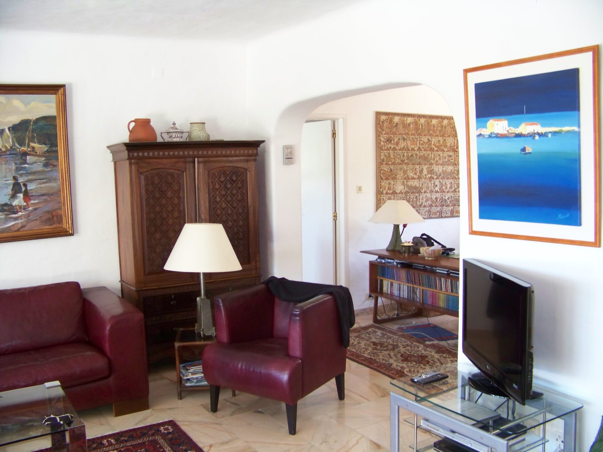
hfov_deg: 51.4
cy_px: 226
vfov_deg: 39.7
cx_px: 302
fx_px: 627
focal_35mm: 36
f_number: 2.8
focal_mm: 5.85
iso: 200
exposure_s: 1/30
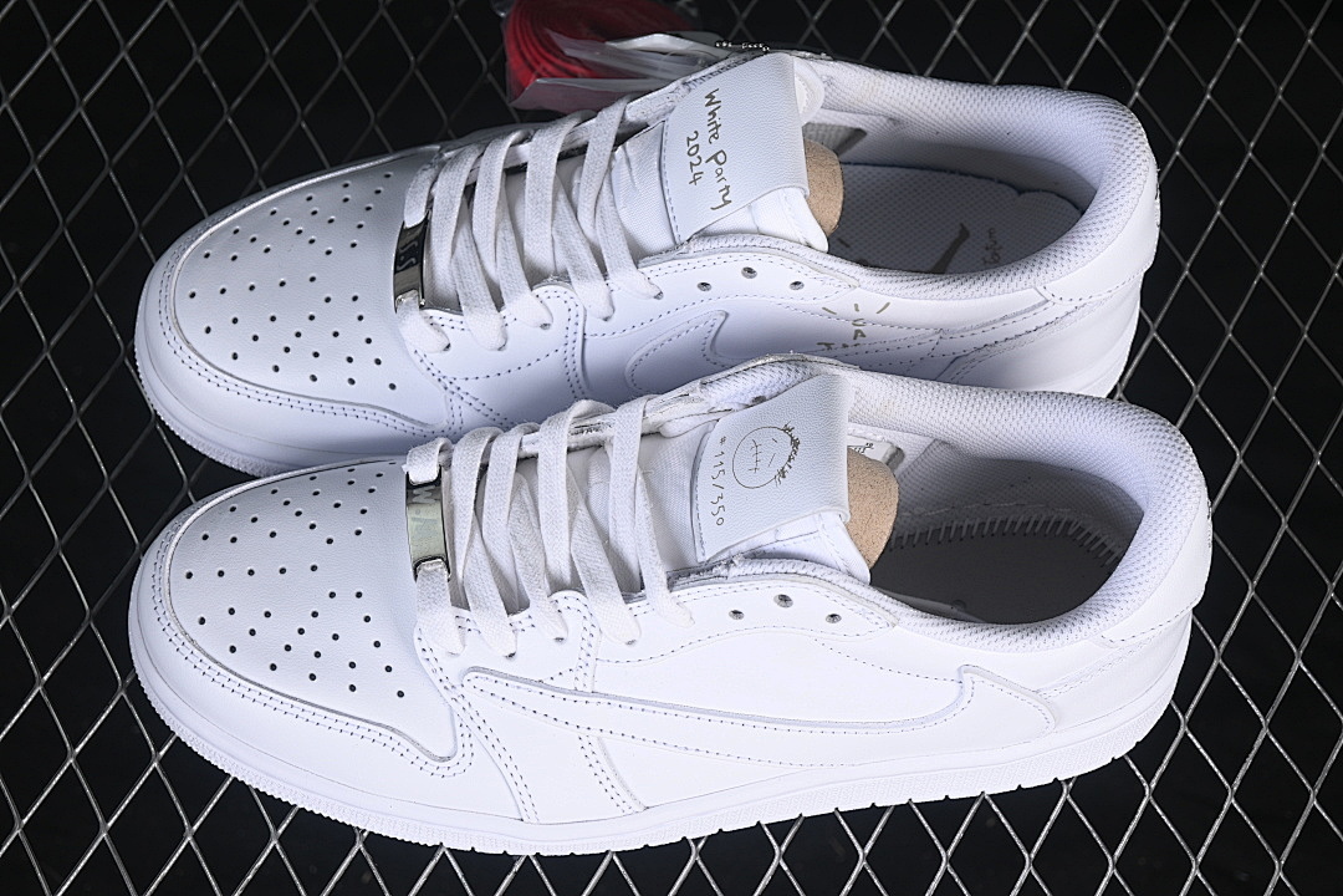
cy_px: 448
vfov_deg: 18.2
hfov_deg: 27.0
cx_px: 672
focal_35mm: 75
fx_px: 2798
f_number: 7.1
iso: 160
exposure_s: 1/80
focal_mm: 50
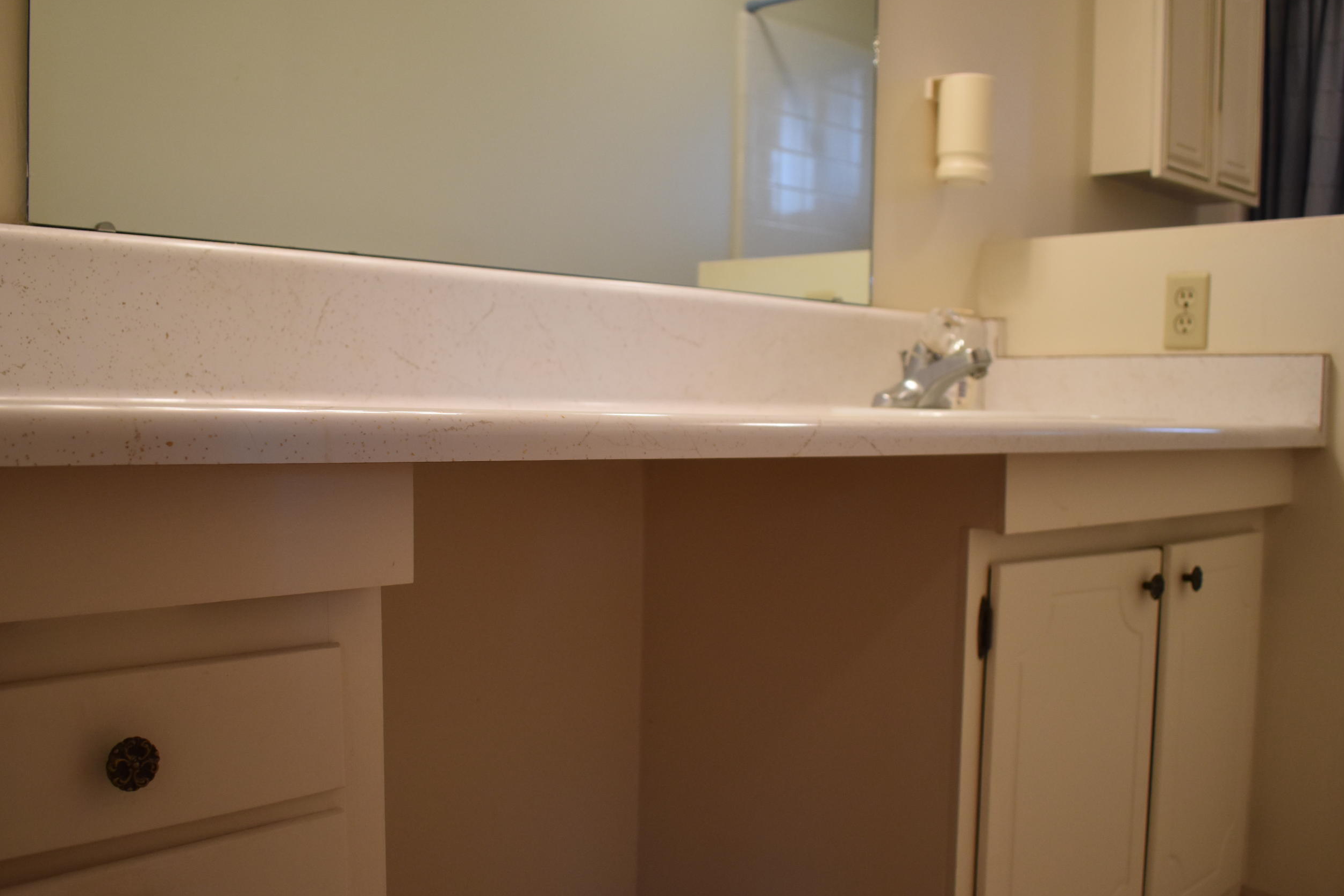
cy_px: 513
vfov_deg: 36.8
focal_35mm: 36
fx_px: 1344
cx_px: 685
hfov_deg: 53.1
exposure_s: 1/125
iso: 800
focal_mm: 20
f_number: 3.8
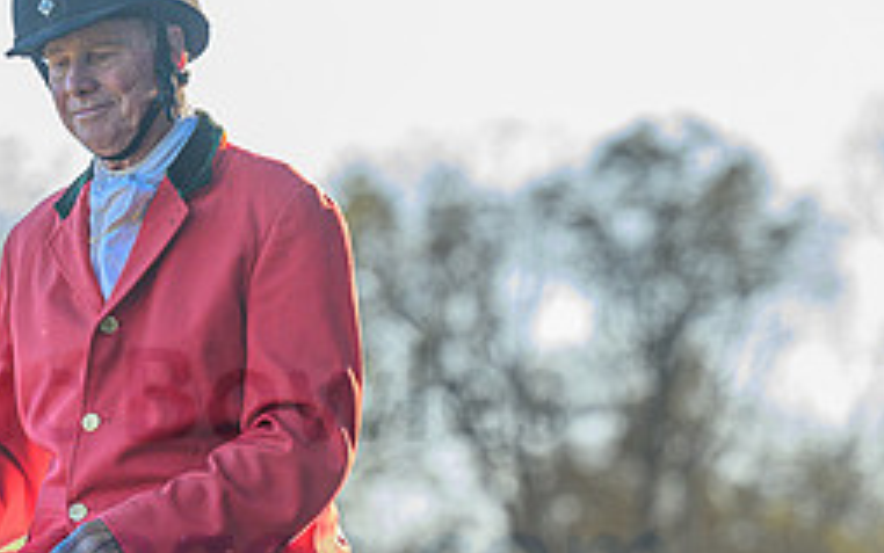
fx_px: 8797
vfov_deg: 3.6
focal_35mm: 365
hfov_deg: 5.7
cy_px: 510
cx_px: -33
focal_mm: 145
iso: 500
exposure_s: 1/500
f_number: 4
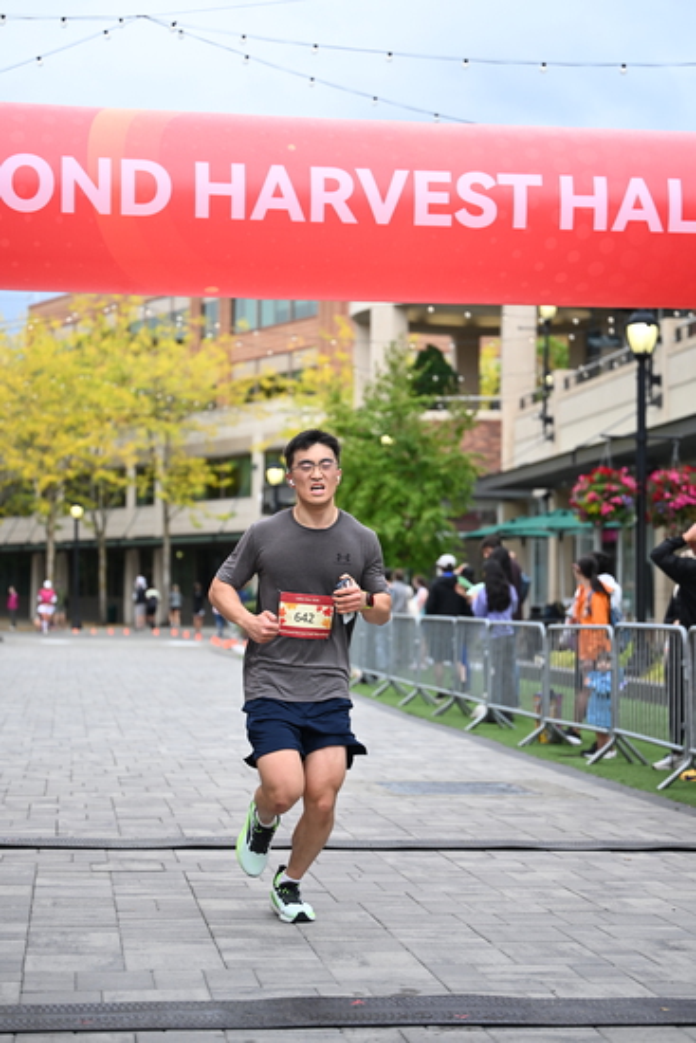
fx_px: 2029
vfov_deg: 28.8
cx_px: 348
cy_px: 522
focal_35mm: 70
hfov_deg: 19.5
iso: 640
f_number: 2.8
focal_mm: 70
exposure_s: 1/2000
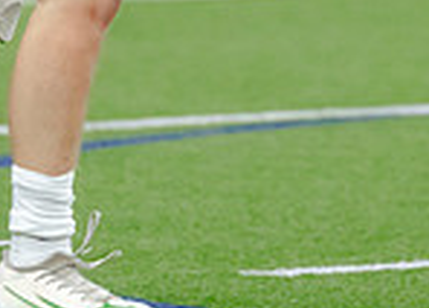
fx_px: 14707
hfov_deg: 1.7
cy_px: -262
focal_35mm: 1206
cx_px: 216
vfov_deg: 1.2
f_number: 2.8
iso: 3200
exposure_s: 1/1250
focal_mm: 200
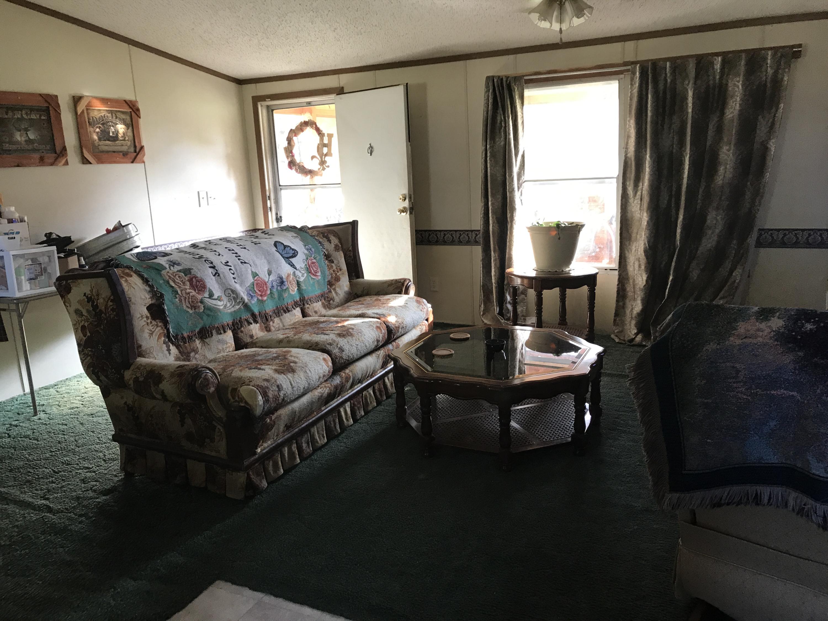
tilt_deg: -12.1
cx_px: 414
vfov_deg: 49.7
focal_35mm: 28
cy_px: 310
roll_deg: +2.5
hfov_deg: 63.4
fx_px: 670
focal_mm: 3.99
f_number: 1.8
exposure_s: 1/20
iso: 40
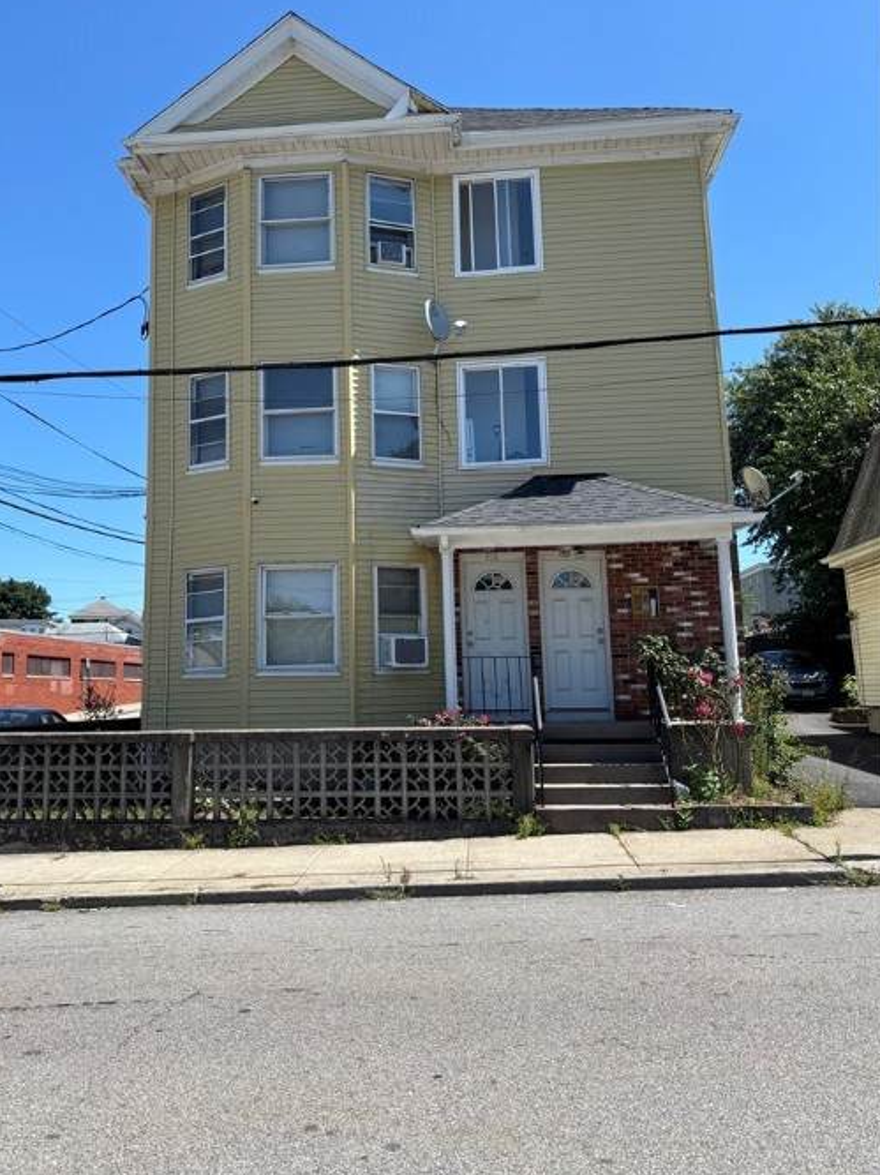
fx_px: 1018
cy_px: 517
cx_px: 377
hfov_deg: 46.6
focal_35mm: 30
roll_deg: +0.9
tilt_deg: +11.8
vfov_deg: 59.8
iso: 50
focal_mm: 5.96
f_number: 1.6
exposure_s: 1/2778
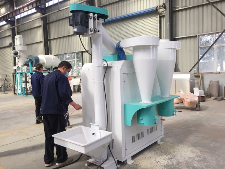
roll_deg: +1.1
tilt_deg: -2.9
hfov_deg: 61.7
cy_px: 84
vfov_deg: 48.2
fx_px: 188
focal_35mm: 29
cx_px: 112
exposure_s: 1/100
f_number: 2.2
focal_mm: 4.15
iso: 32
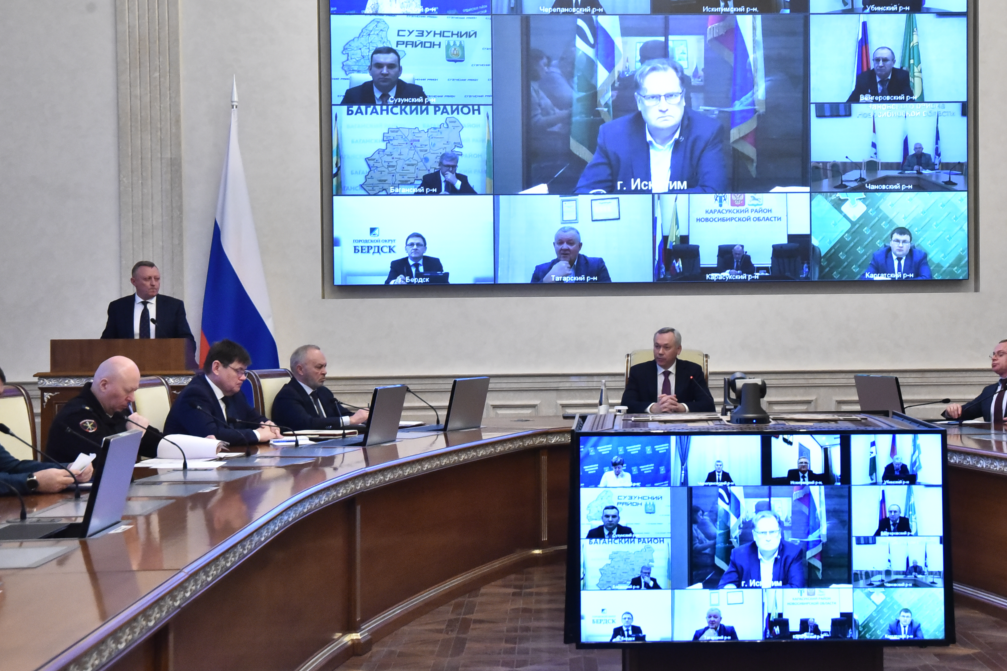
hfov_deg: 29.1
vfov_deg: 19.7
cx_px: 657
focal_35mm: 69
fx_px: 1930
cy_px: 292
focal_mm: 50
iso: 8000
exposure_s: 1/125
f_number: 13
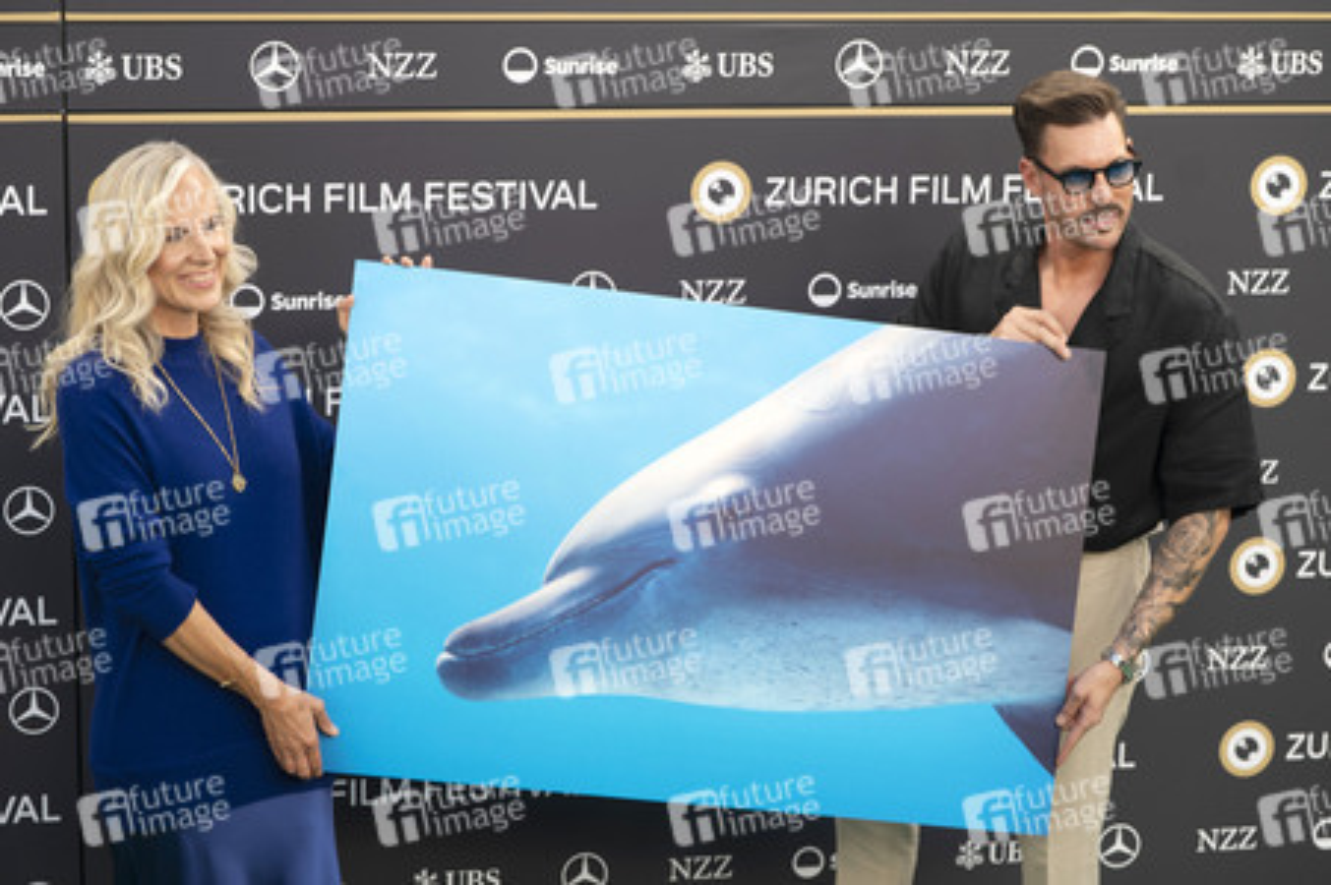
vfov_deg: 17.1
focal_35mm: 80
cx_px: 639
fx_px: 2949
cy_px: 418
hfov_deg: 25.4
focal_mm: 70
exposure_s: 1/200
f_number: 4.5
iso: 400
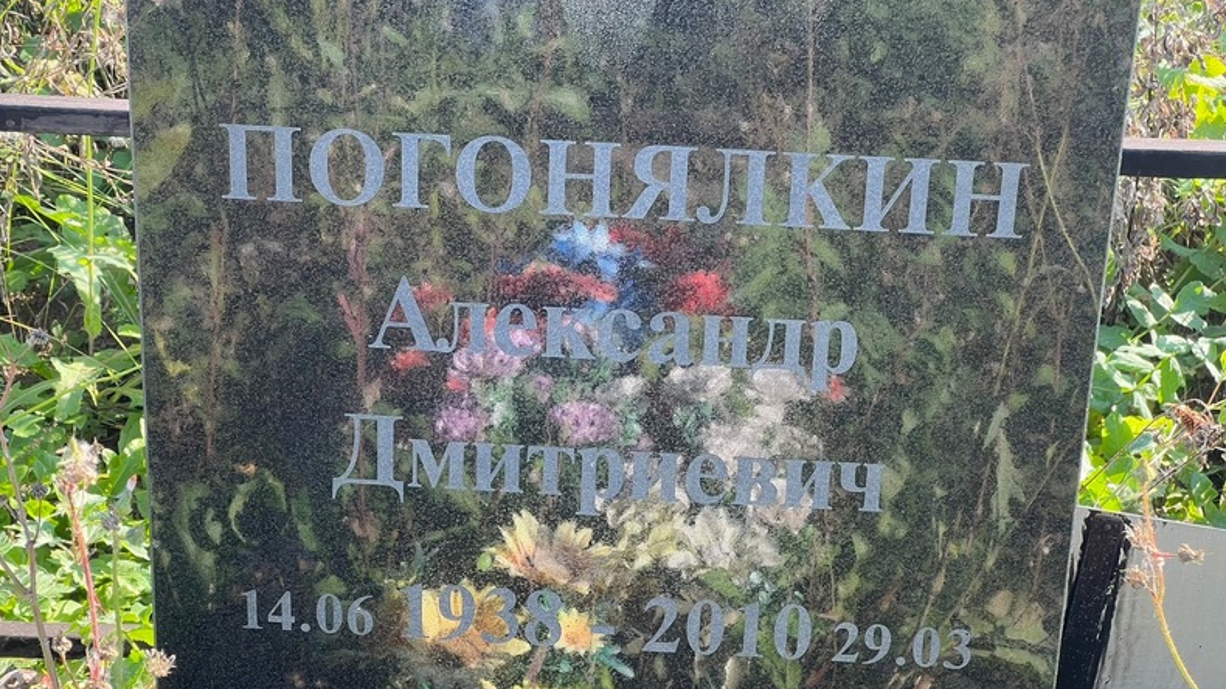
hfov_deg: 25.0
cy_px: 422
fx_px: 2763
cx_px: 616
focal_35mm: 85
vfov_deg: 14.2
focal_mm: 9
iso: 40
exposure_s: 1/99
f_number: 2.8
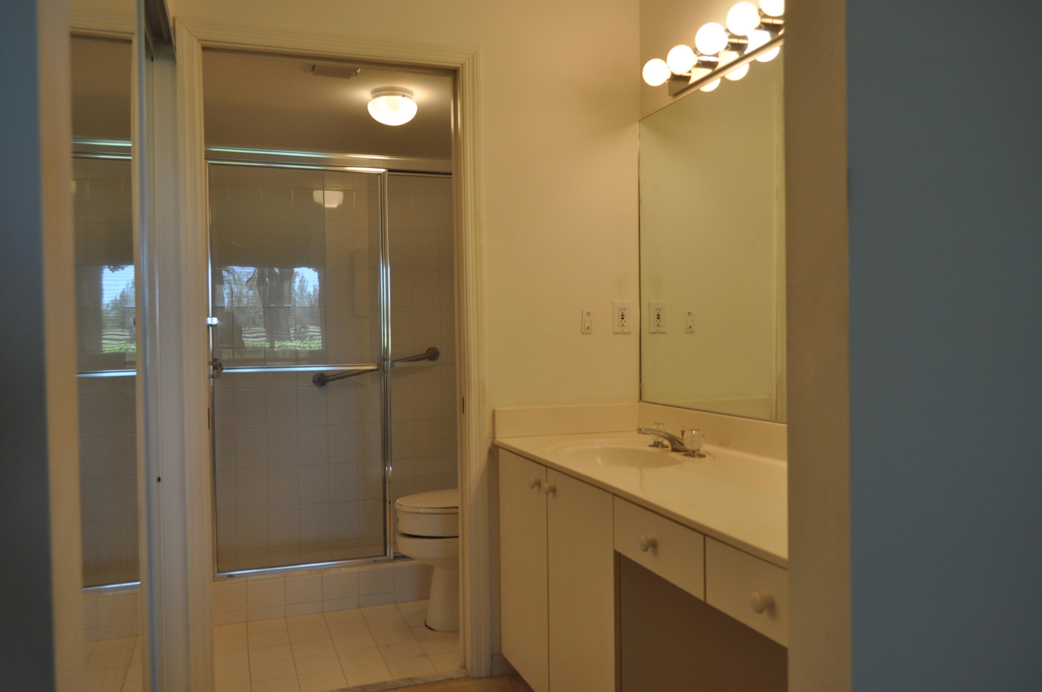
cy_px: 346
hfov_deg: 67.4
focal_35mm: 27
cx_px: 521
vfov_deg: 47.8
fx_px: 780
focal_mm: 18
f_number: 5
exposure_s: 1/100
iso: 400
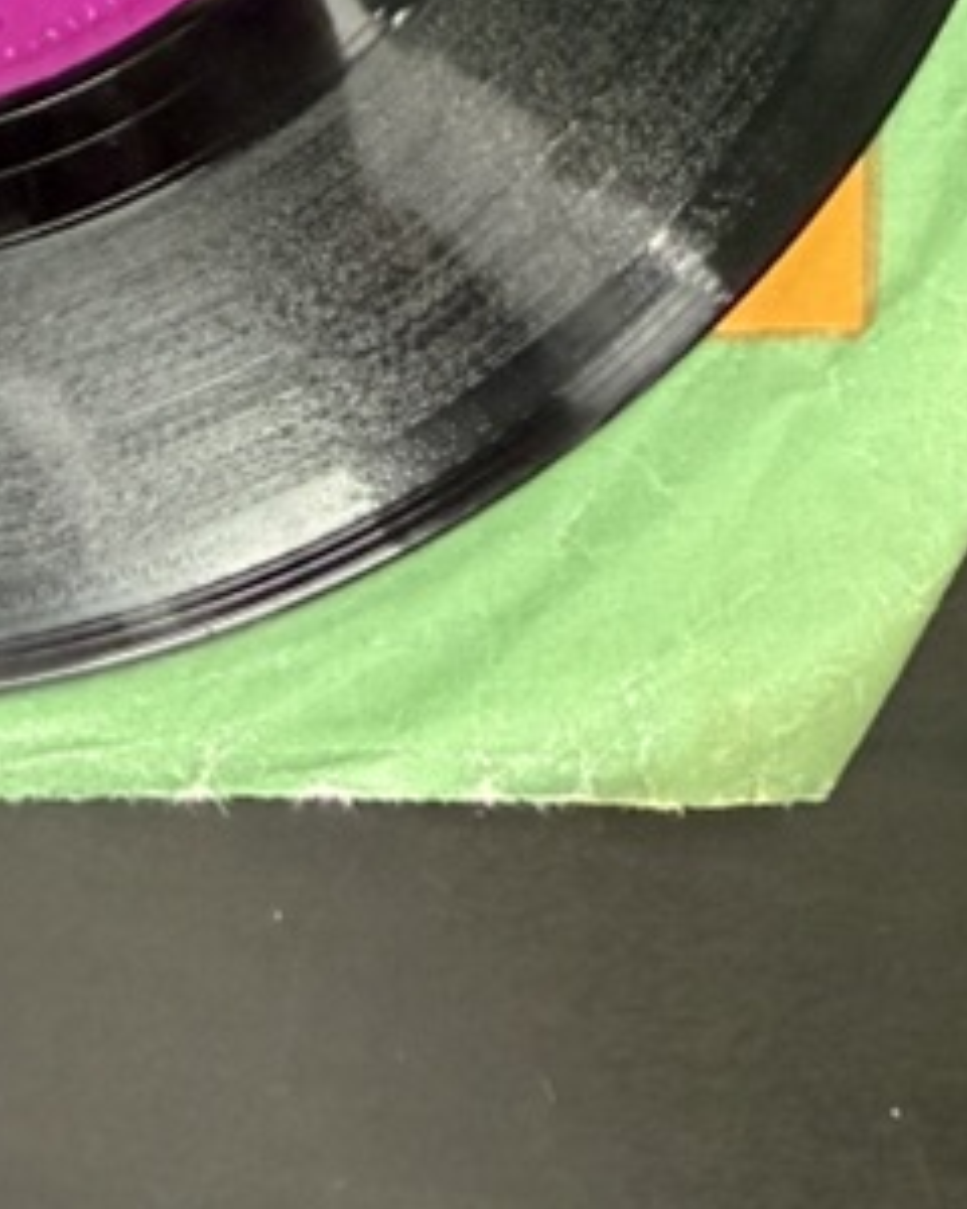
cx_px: -347
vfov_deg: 20.4
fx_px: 2862
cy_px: -613
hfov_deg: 17.7
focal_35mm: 80
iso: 320
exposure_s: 1/67
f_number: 2.2
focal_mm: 2.22
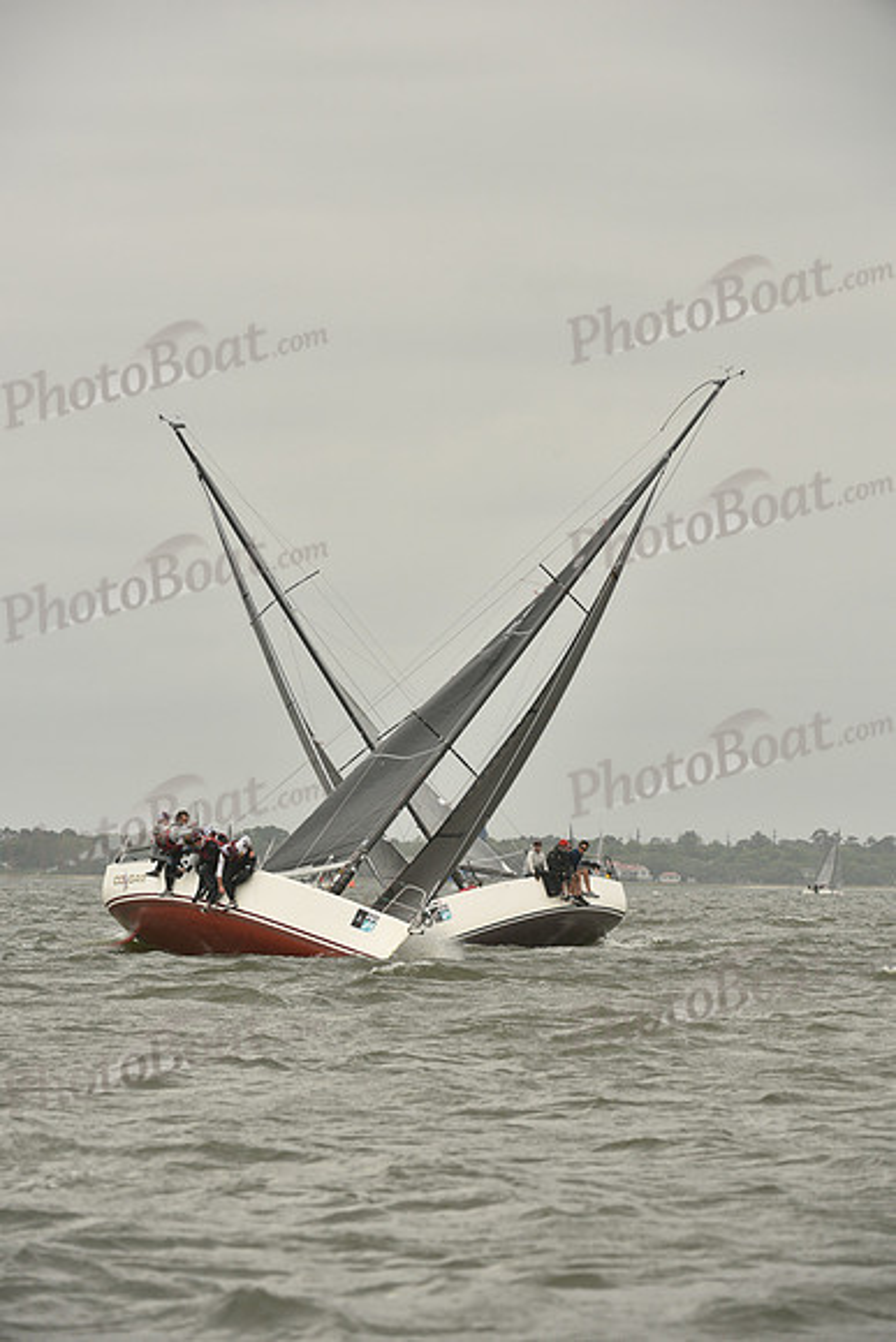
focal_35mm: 200
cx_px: 448
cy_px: 671
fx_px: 7462
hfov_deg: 6.9
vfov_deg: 10.3
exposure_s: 1/1000
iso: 400
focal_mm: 200
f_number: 7.1
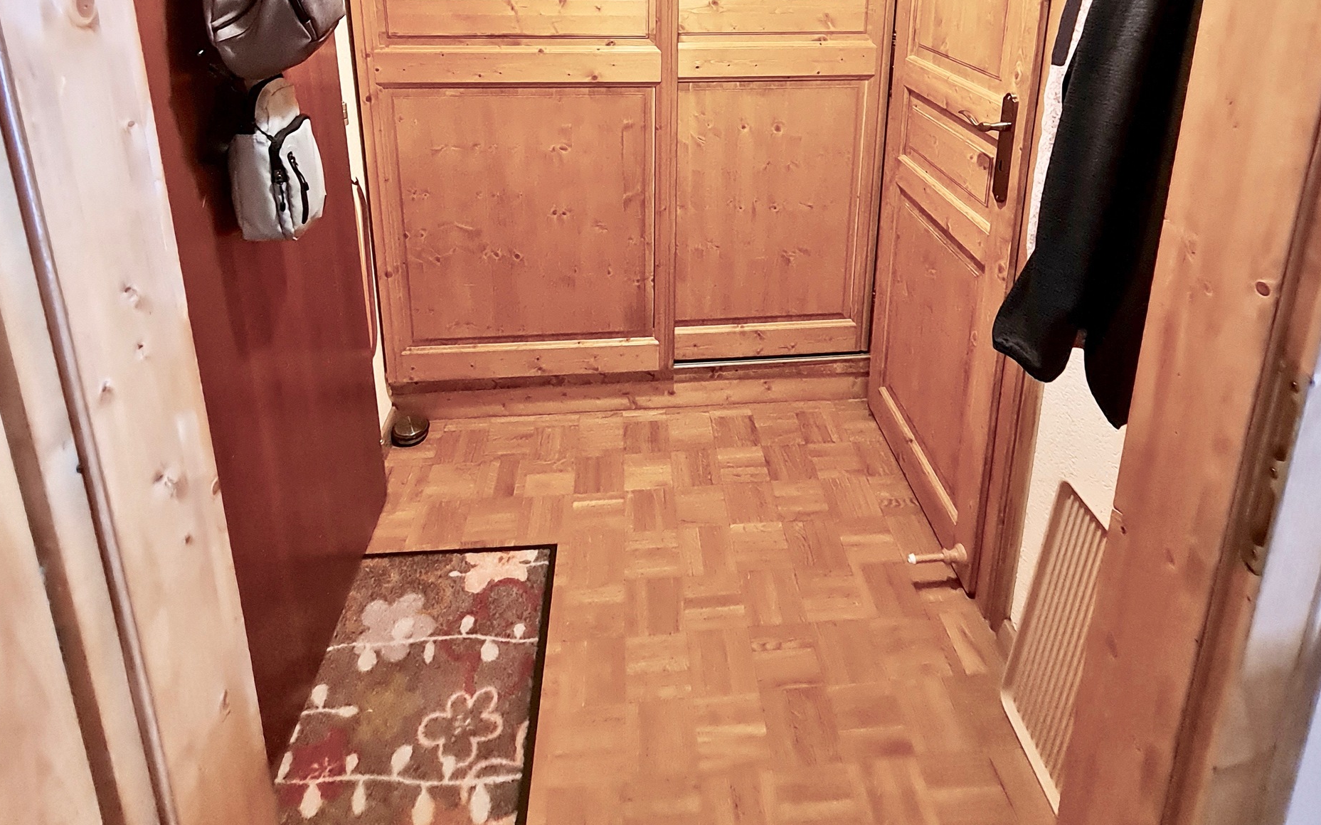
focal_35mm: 19
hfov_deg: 88.0
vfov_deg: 54.4
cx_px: 673
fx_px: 684
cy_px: 85
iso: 320
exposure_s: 1/50
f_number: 2.2
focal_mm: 1.74
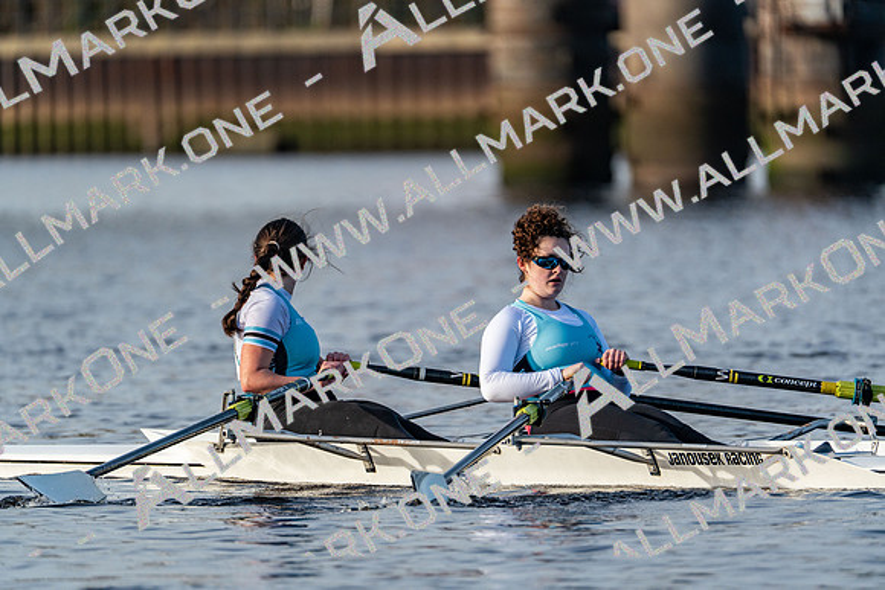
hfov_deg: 3.4
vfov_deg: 2.3
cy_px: 295
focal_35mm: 600
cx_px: 442
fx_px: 14753
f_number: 6.3
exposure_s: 1/2000
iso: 800
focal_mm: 600
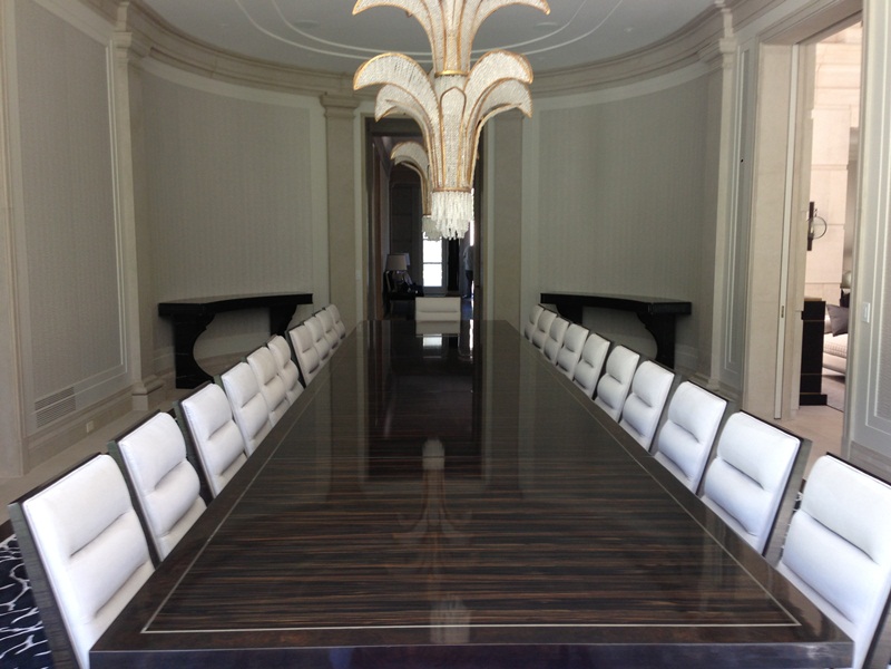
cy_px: 334
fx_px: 849
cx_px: 446
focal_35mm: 33
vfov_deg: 42.9
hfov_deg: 55.4
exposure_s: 1/30
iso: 50
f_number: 2.4
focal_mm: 4.13
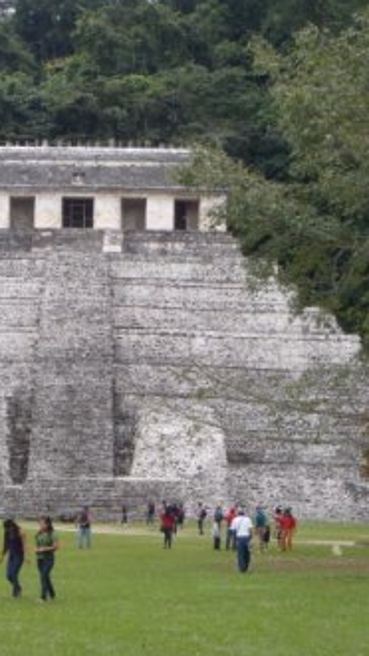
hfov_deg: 14.3
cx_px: 85
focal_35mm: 84
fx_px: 1462
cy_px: 327
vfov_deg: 25.3
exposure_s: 1/100
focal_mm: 10.34
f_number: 5.6
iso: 80
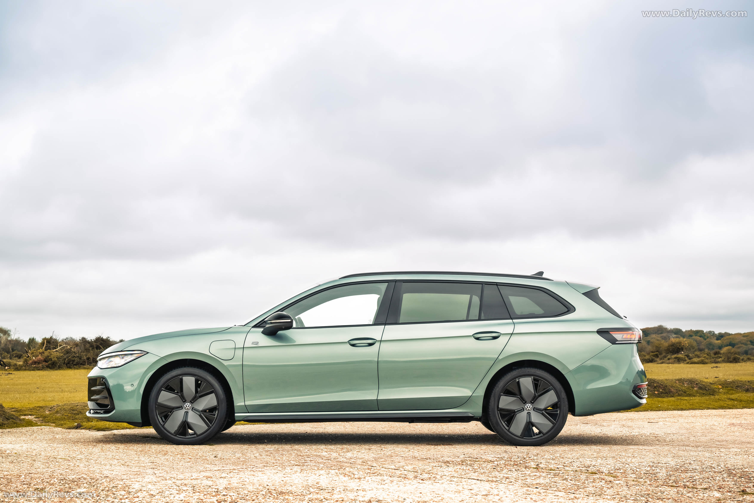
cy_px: 252
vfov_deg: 20.6
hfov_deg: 30.5
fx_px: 1382
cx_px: 377
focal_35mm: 66
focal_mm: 66
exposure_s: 1/80
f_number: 7.1
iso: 400
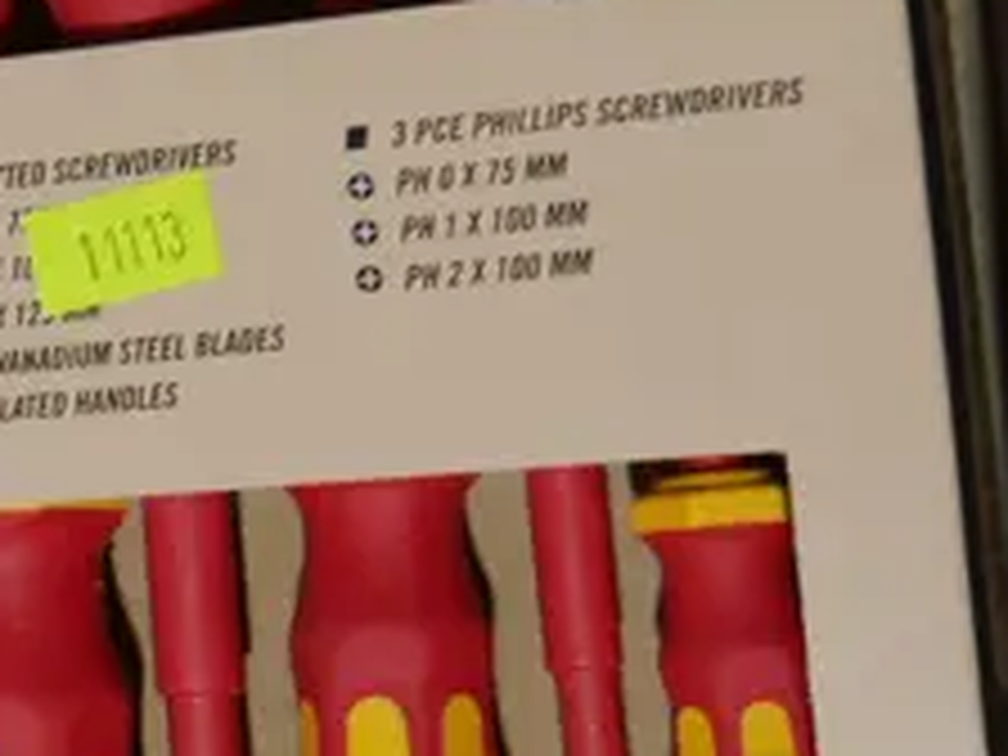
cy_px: 166
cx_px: -742
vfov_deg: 10.8
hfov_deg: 13.1
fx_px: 3989
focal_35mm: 137
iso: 200
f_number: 3.6
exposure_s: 1/60
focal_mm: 15
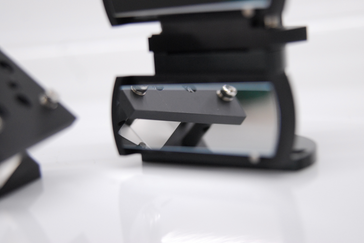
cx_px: 183
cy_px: 120
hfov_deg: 27.7
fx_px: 738
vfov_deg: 18.7
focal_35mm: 73
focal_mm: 48
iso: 800
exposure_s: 1/160
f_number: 3.5
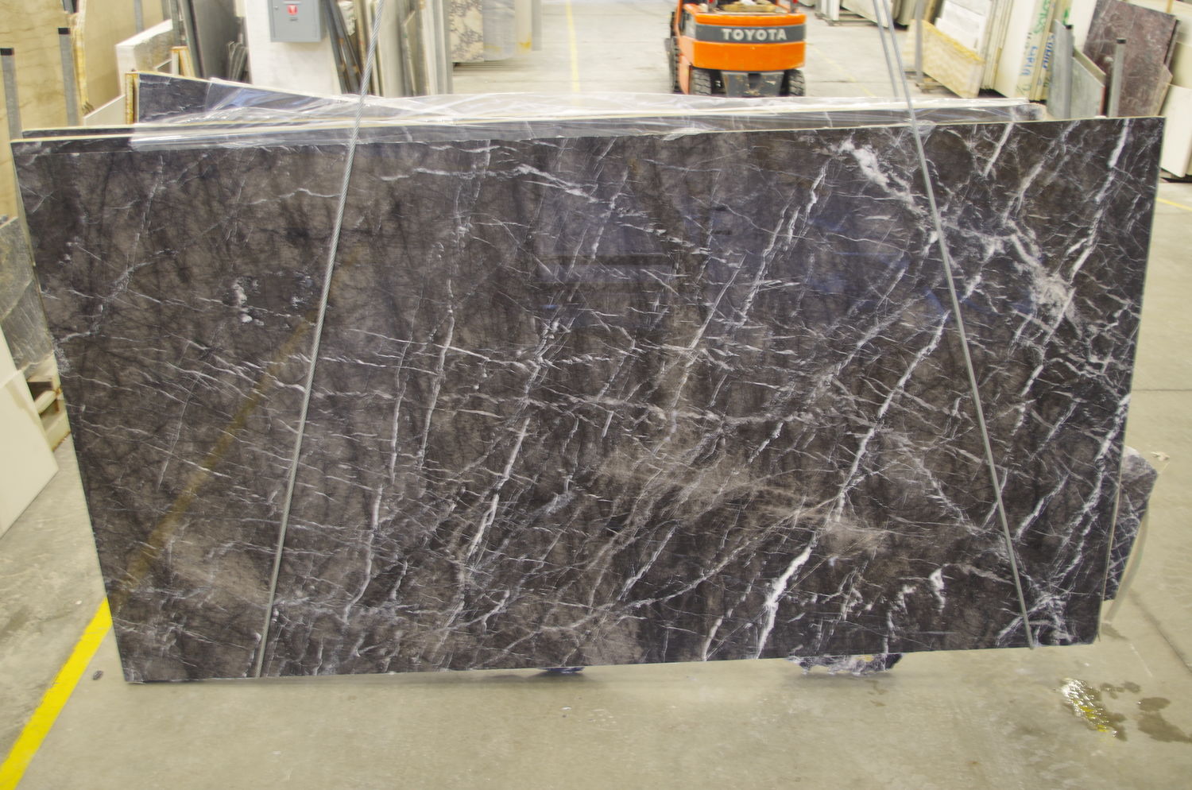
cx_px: 596
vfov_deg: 34.1
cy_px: 395
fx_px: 1289
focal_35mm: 39
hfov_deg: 49.6
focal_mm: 26.25
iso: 100
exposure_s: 1/1.67
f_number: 4
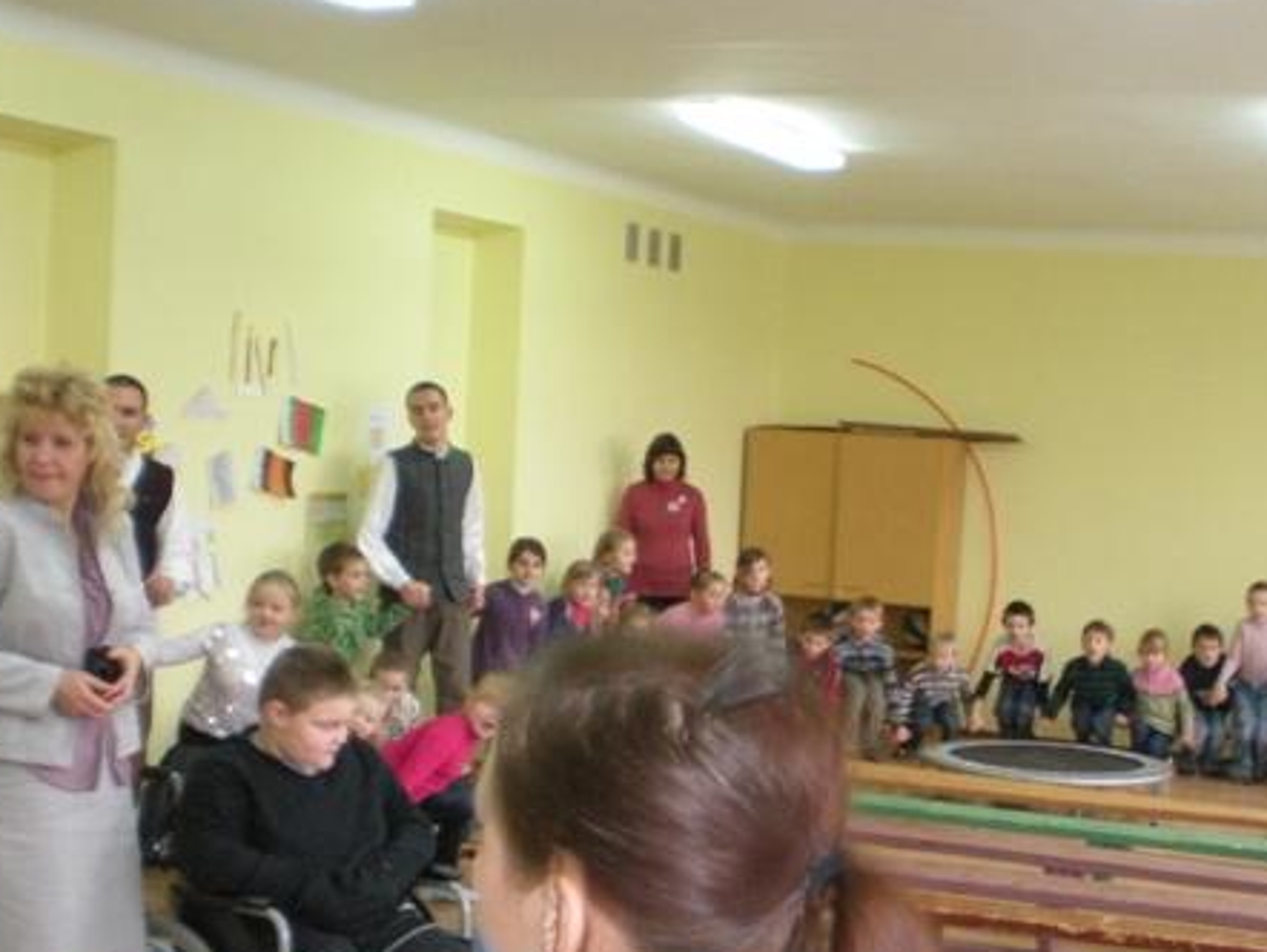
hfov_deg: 34.5
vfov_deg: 26.4
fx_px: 2014
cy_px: 671
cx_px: 874
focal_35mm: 55
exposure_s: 1/48.4
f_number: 3.1
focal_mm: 6.3
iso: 400
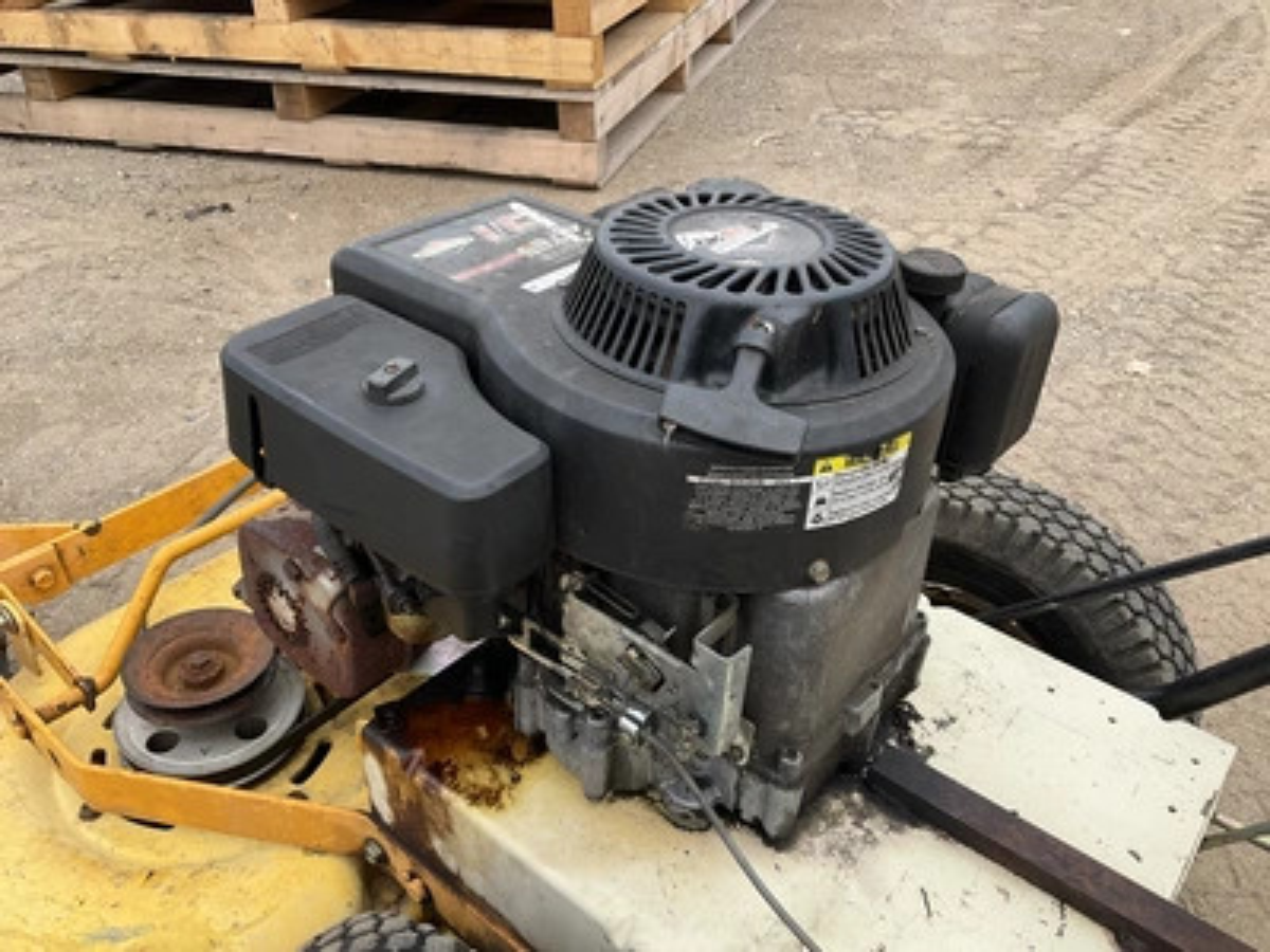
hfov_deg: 61.7
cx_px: 635
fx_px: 1064
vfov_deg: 48.2
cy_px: 476
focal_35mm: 29
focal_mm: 3
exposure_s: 1/929
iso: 25
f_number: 1.8
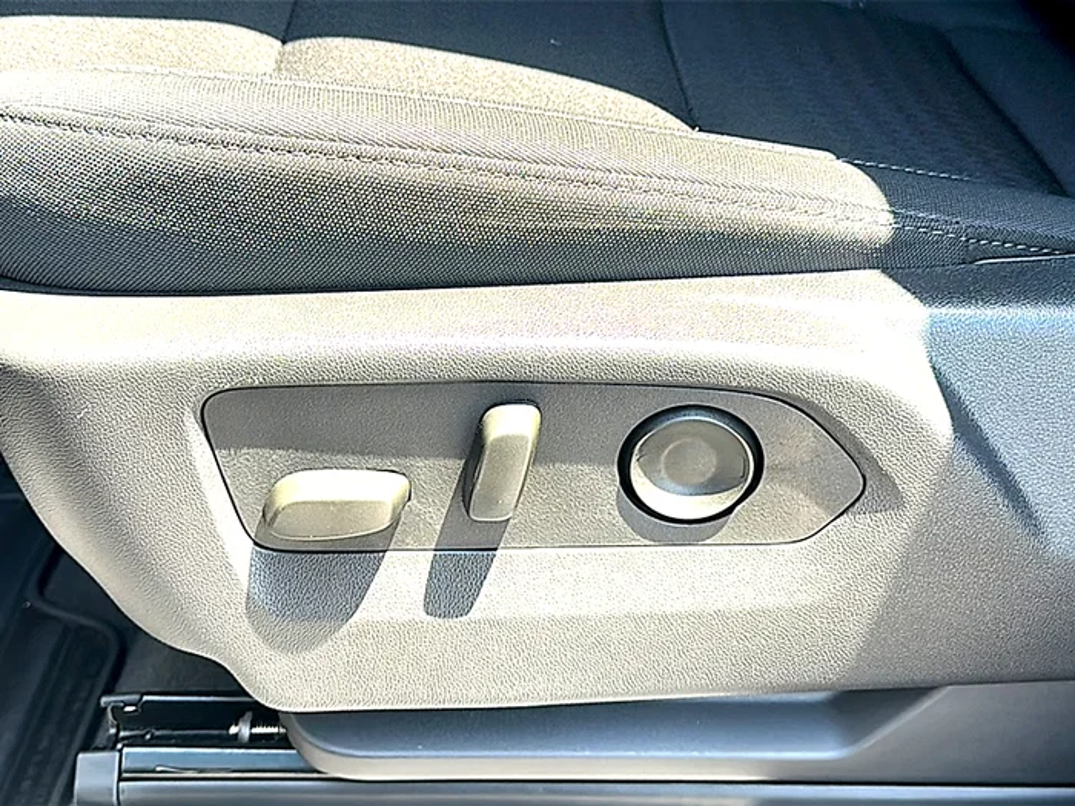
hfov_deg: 45.8
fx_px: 1273
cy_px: 403
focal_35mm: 41
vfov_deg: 35.1
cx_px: 538
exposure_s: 1/317
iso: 80
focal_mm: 6.86
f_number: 1.78
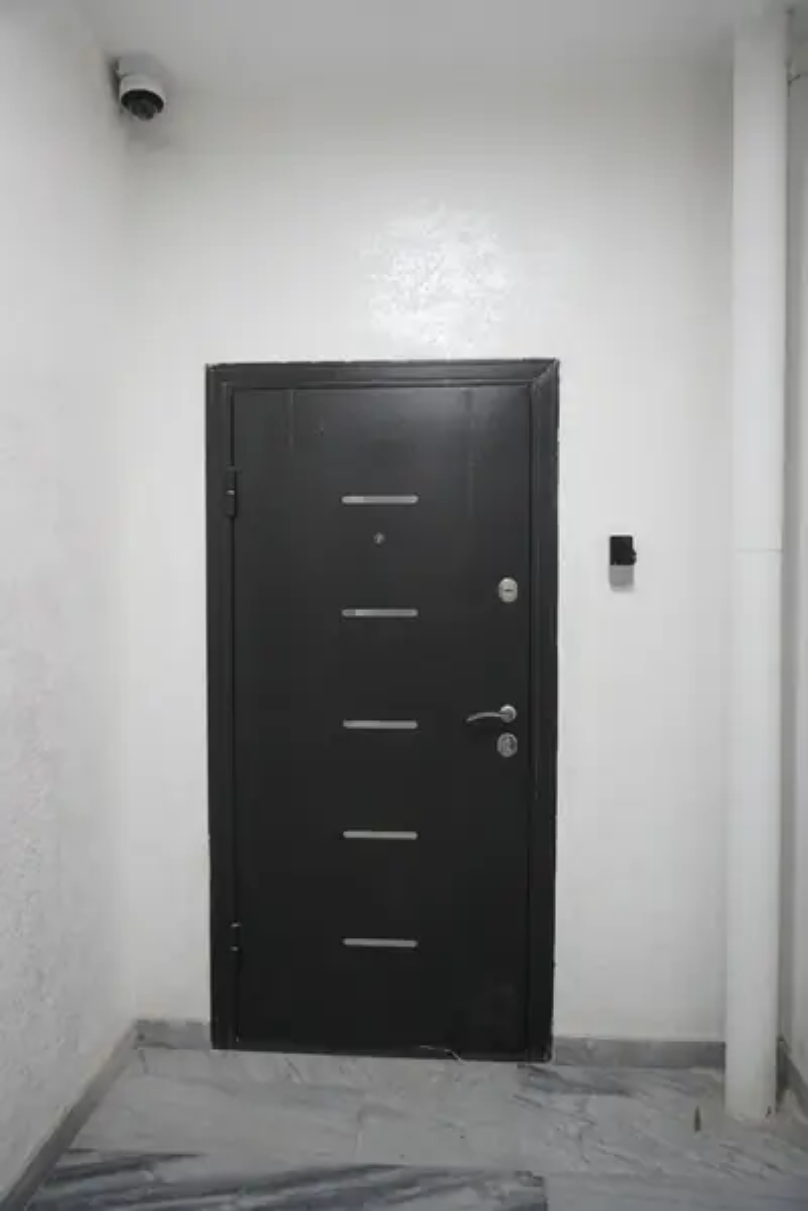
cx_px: 404
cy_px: 606
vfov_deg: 73.7
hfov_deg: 53.1
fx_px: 808
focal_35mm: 24
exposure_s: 1/160
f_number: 3.5
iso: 3200
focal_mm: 16
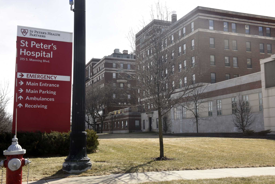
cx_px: 138
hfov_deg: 46.4
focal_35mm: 42
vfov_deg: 31.9
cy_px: 92
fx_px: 321
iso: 640
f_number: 18
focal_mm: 42
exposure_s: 1/160
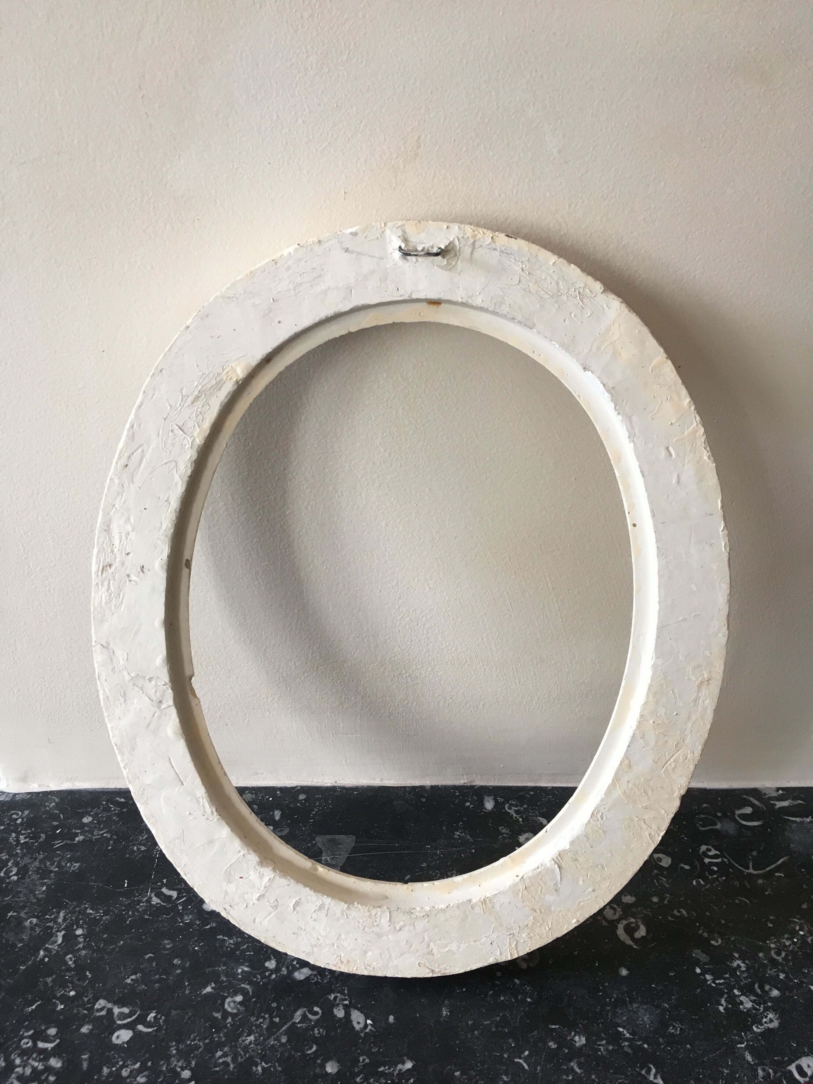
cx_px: 406
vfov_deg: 61.7
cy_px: 542
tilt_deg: -29.8
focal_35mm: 29
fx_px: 908
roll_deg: +0.7
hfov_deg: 48.2
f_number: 2.2
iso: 50
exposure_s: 1/33
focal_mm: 4.15
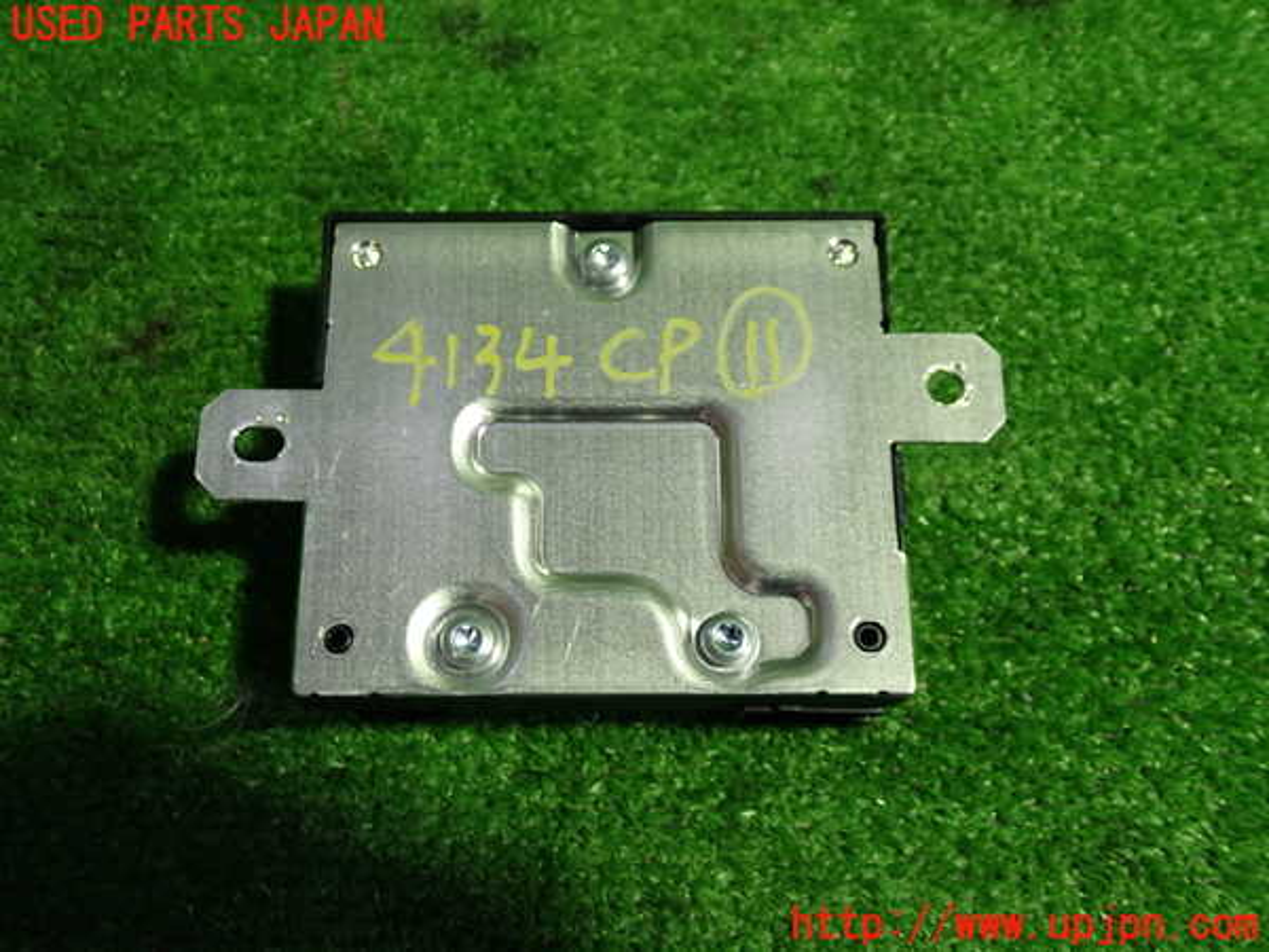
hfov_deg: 51.4
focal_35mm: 36
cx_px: 634
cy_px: 476
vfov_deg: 39.7
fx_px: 1320
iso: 200
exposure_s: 1/40
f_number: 2.5
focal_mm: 6.37
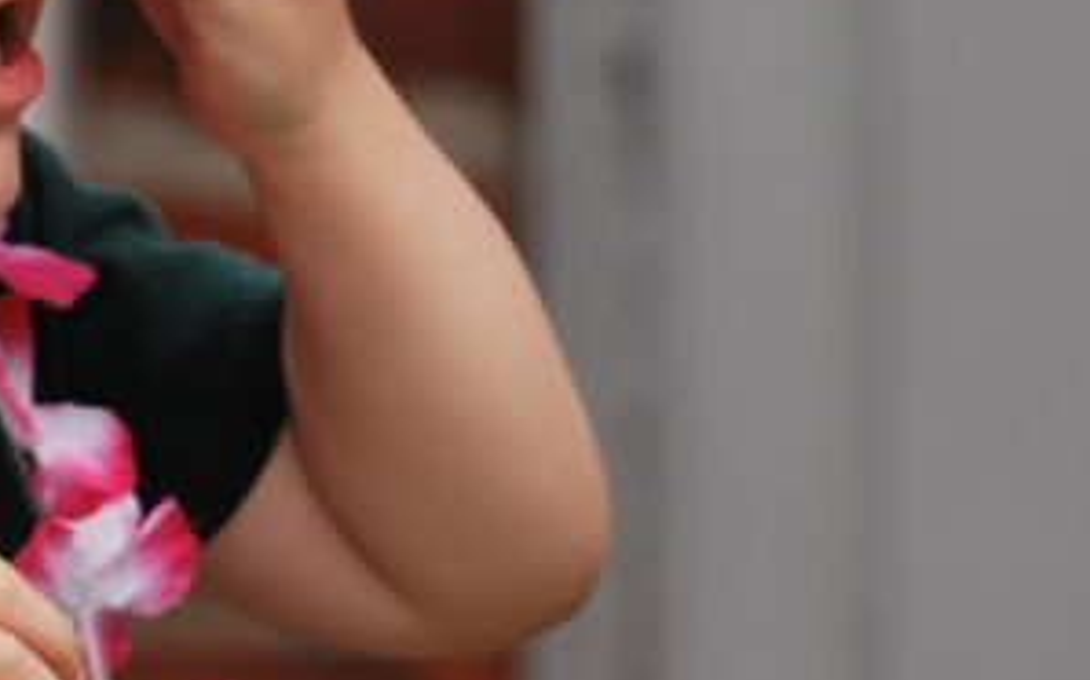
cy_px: 93
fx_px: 18114
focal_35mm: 610
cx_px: -366
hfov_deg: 3.4
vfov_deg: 2.2
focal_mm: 116
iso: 200
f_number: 4.8
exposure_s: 1/160
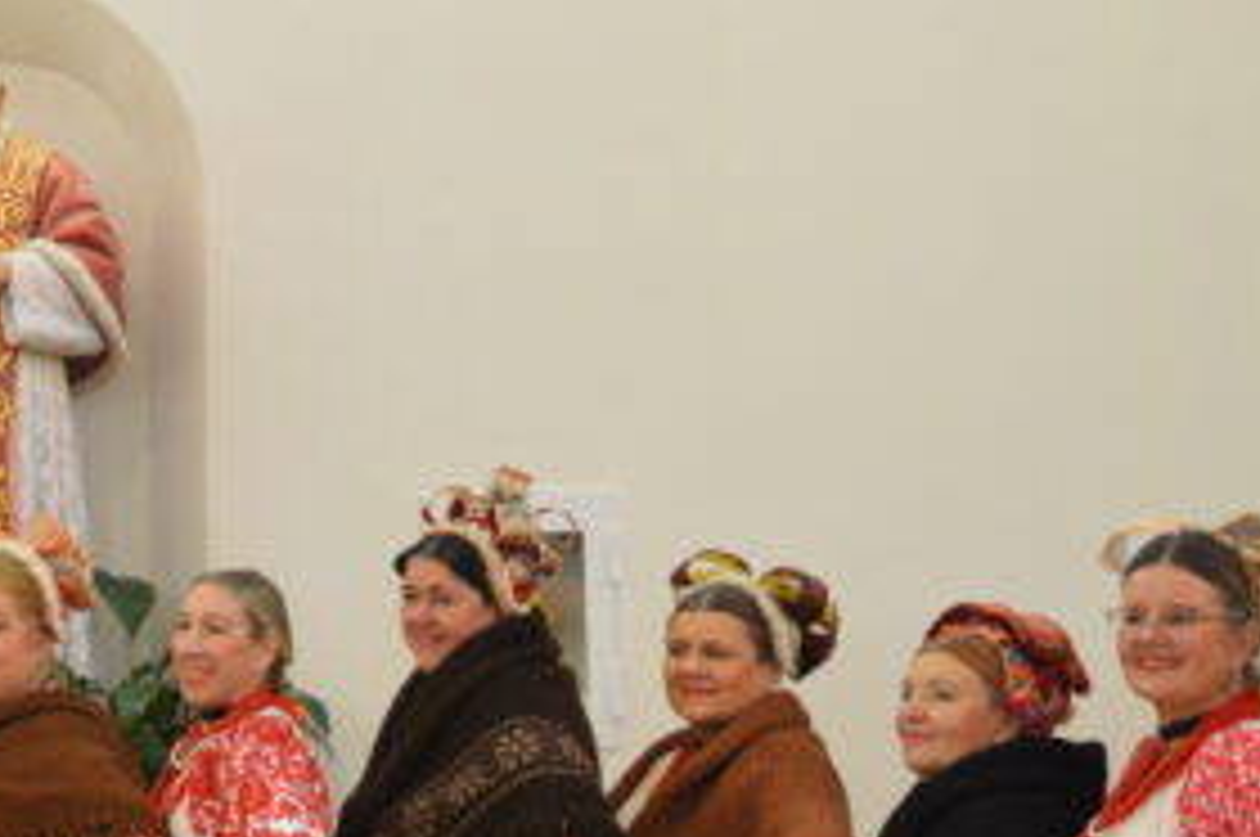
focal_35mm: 74
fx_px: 2587
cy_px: 173
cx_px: 58
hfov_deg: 26.2
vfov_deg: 18.2
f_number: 3.5
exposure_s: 1/60
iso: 1250
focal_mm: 18
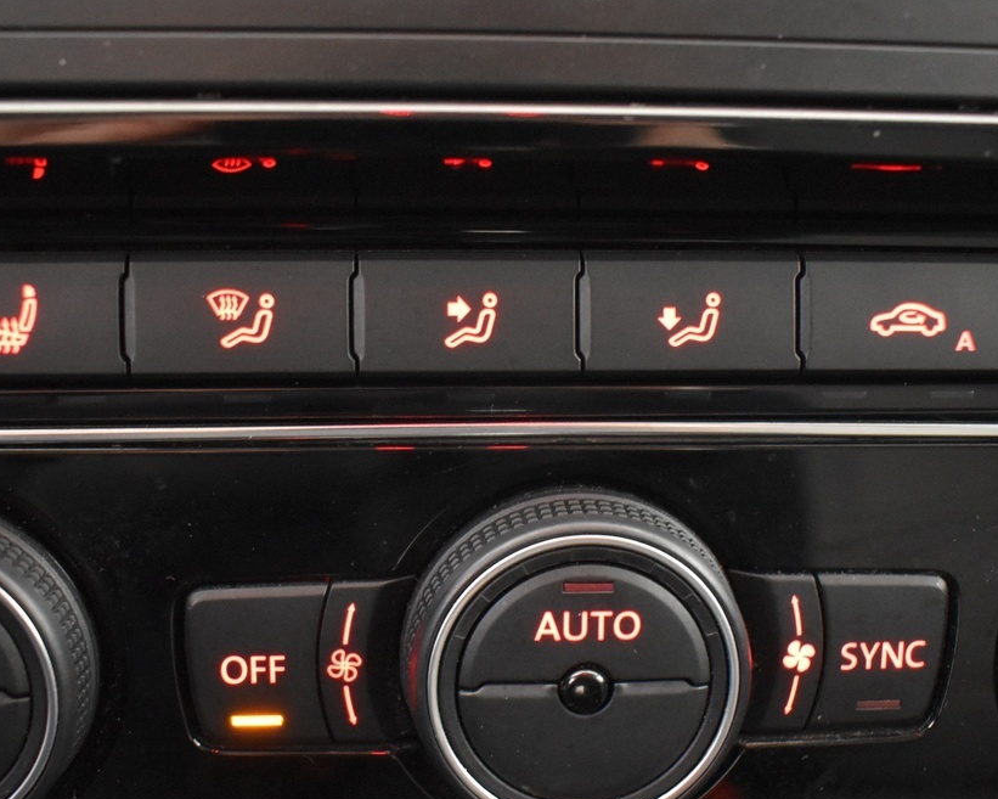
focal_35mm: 50
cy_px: 518
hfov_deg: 37.3
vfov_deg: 30.1
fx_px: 1477
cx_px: 487
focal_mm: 18
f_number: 3.5
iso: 3200
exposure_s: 1/8
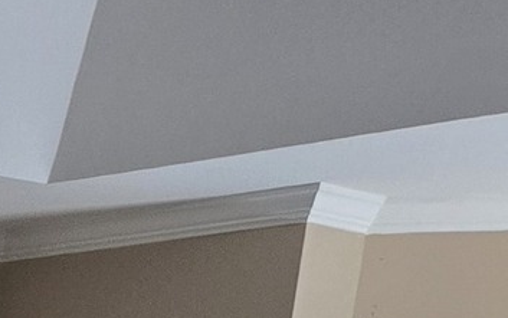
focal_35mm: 159
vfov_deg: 6.7
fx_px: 2202
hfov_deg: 11.4
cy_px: 1212
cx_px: -632
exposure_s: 1/180
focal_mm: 5.4
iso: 160
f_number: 1.8
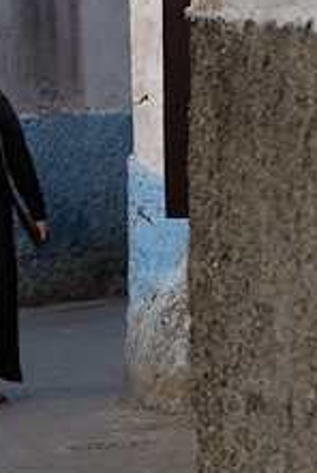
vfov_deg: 6.2
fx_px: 4266
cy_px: -321
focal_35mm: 324
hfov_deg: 4.2
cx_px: -380
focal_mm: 70
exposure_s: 1/800
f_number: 7.1
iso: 1250
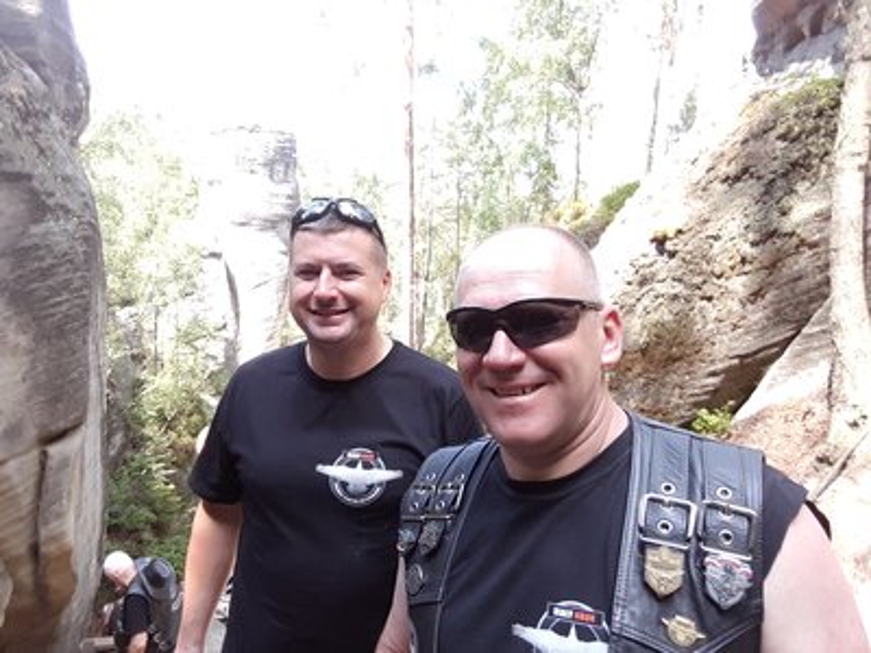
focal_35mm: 23
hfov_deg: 73.9
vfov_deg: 58.9
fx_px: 579
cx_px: 436
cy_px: 326
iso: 50
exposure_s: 1/100
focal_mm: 2
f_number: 1.9
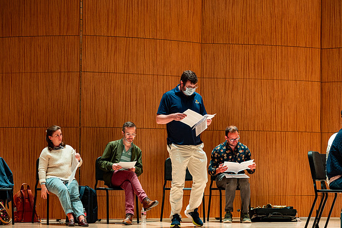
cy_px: 114
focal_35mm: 123
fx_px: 1168
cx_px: 171
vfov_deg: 11.1
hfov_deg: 16.7
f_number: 4
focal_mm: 122
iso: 1000
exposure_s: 1/50
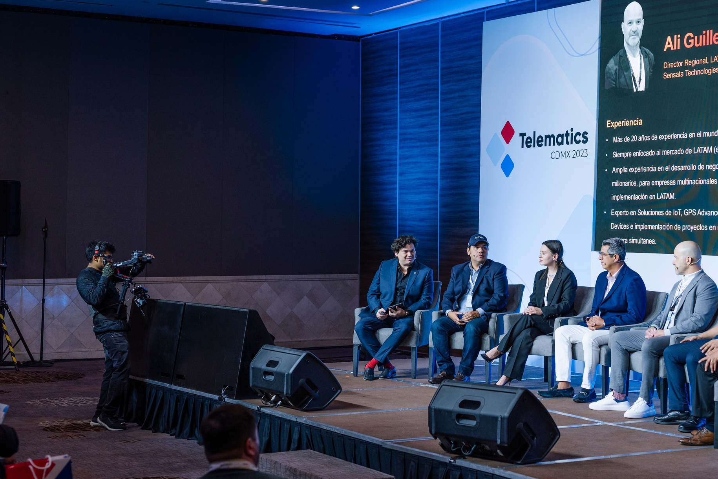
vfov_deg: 19.4
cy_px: 183
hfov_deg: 28.6
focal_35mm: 70
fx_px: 1397
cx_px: 483
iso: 200
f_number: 3.5
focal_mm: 50
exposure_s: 1/125
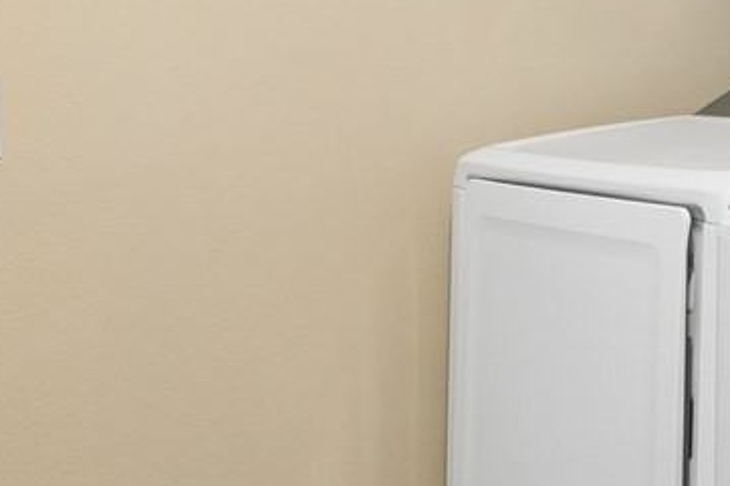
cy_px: 53
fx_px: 1520
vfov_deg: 17.9
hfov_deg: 26.3
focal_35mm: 75
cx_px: 632
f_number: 9
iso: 400
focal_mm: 16
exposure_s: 1/2.5
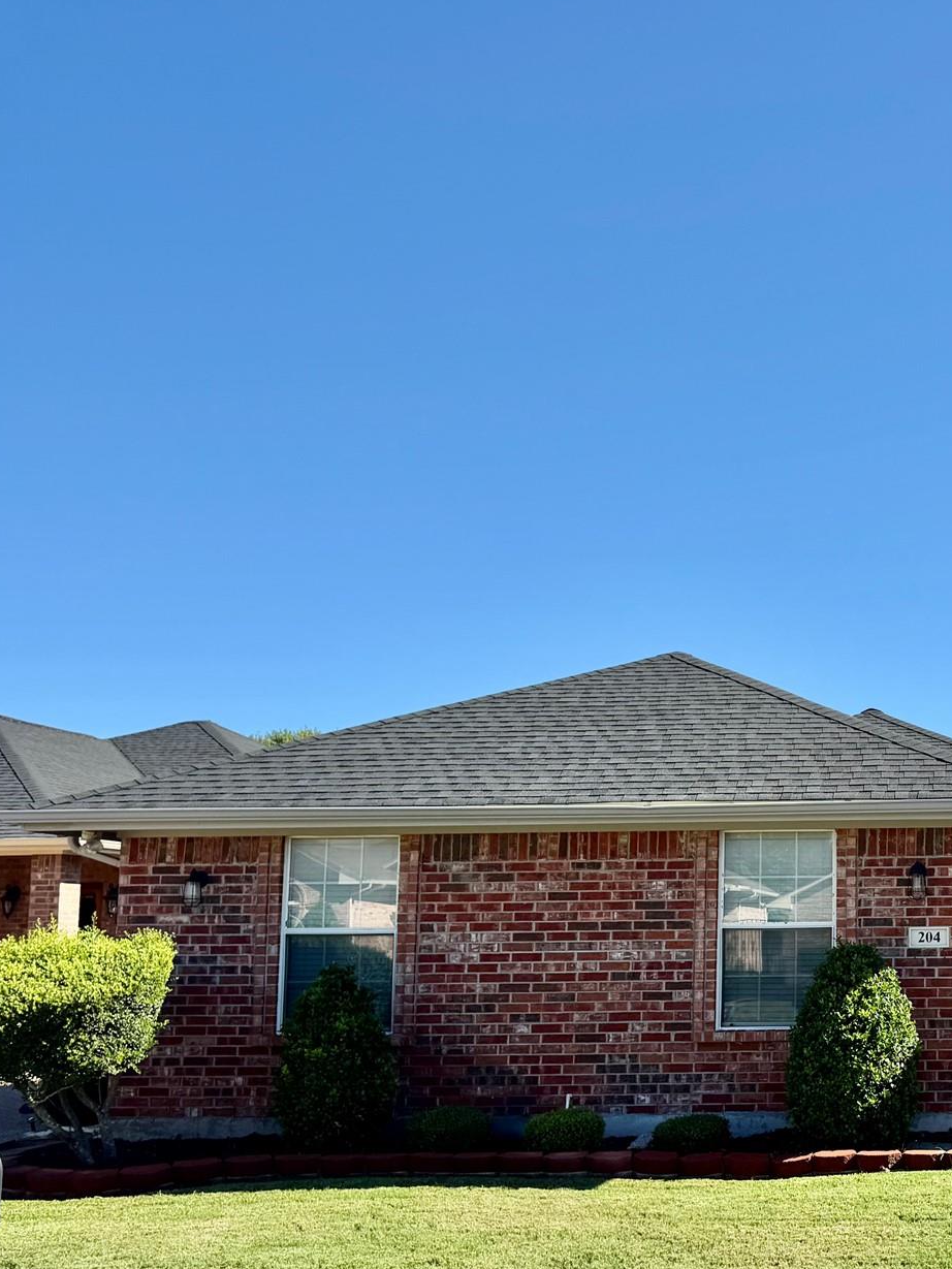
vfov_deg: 46.5
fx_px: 1467
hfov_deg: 32.6
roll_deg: -0.4
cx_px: 982
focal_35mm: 40
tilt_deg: +5.5
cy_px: 776
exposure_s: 1/3802
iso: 80
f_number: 1.78
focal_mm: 6.76
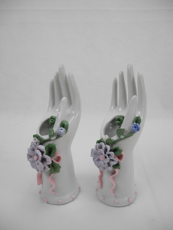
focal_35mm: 28
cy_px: 115
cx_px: 86
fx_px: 187
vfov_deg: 63.4
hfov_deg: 49.7
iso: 100
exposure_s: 1/118
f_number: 2.8
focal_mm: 6
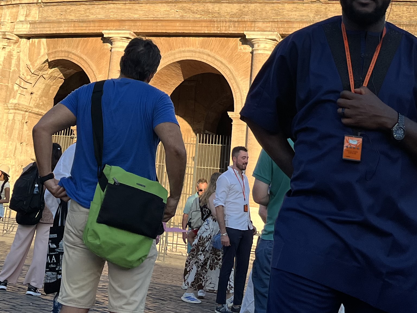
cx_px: 165
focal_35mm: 68
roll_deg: -6.1
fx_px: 819
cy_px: -32
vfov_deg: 20.6
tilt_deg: +17.4
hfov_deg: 28.5
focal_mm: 5.1
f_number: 1.6
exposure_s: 1/2062
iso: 50
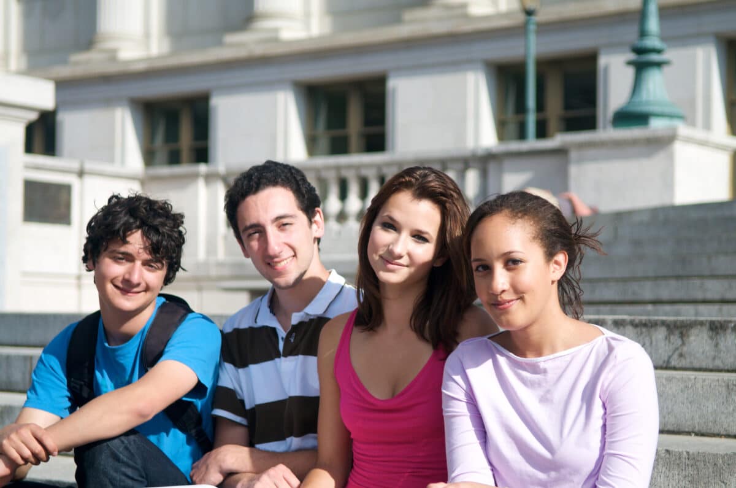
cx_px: 368
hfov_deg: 24.7
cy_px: 244
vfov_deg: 16.5
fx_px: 1683
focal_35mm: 82
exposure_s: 1/4000
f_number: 3.2
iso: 200
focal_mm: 55
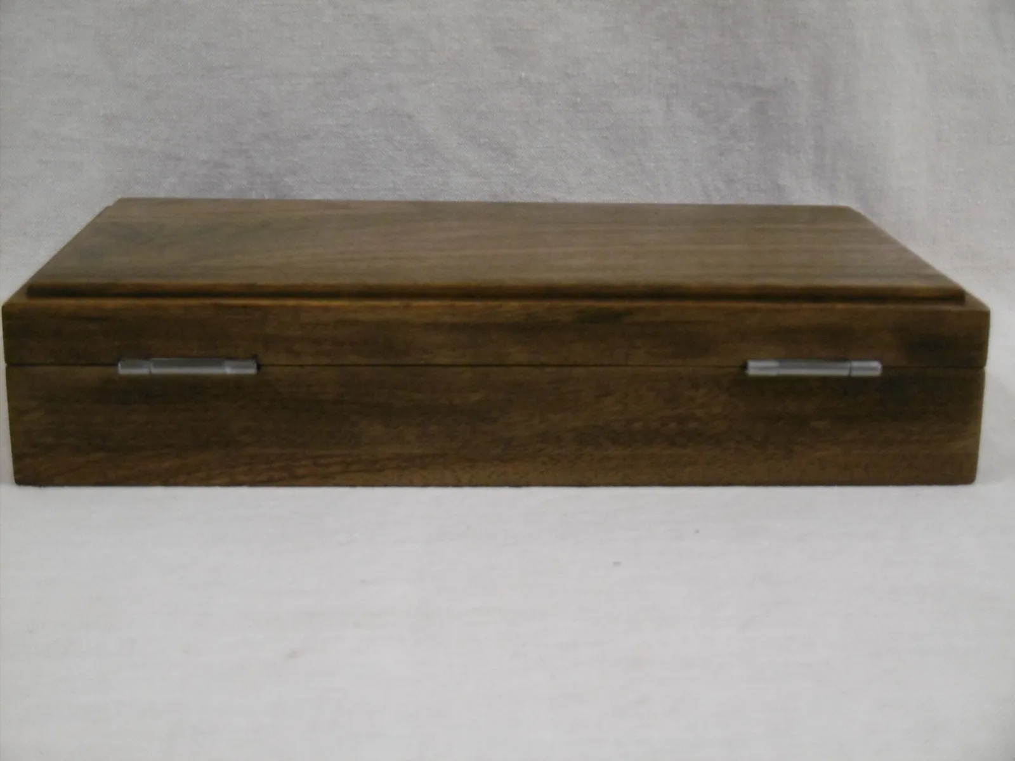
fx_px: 1730
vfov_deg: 24.8
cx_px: 508
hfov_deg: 32.7
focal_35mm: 59
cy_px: 380
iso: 400
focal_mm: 10.5
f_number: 4.2
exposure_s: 1/40
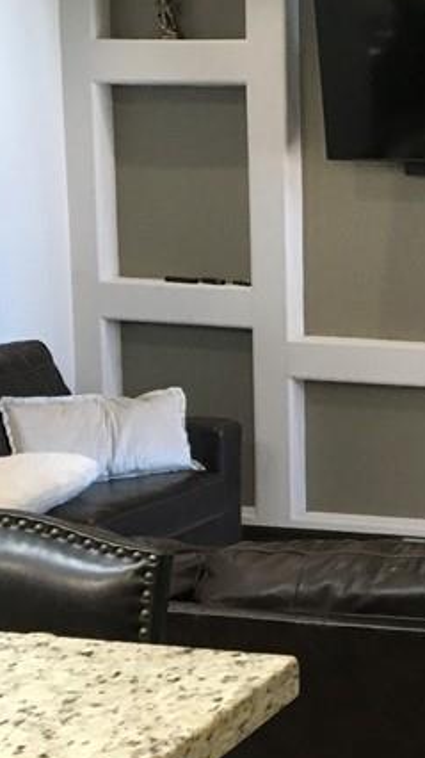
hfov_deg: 14.6
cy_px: 470
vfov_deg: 27.8
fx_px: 1526
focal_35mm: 76
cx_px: 665
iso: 200
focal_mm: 4.15
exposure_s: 1/30
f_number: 2.2
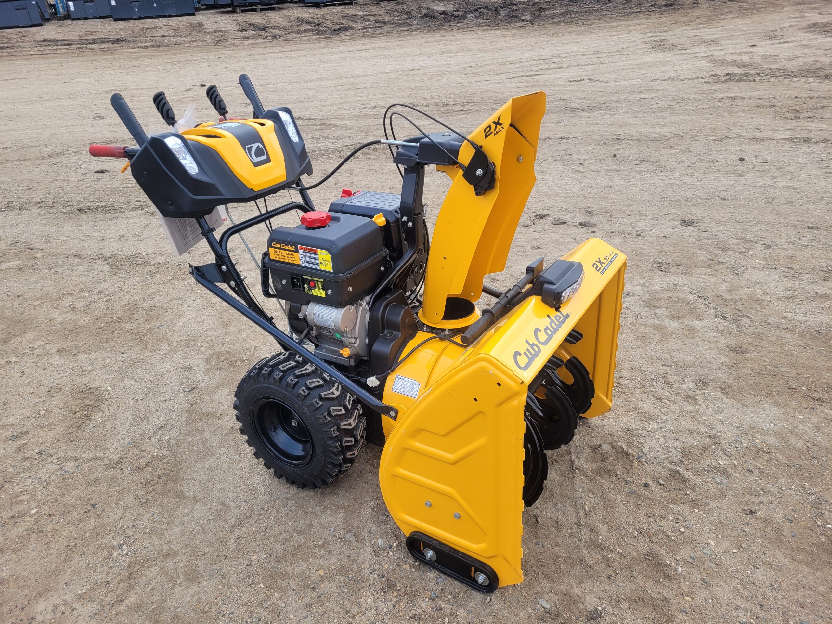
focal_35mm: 26
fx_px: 625
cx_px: 416
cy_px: 312
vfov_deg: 53.1
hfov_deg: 67.3
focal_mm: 5.4
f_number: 1.8
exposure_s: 1/836
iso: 40
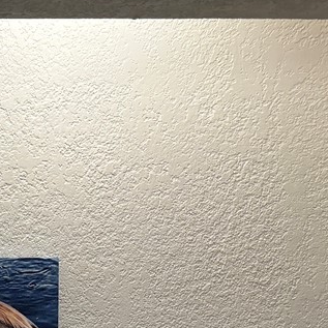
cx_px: -301
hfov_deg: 13.2
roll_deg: +0.0
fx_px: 1244
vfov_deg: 13.7
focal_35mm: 116
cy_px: 556
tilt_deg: -3.7
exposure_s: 1/120
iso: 80
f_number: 1.6
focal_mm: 5.96
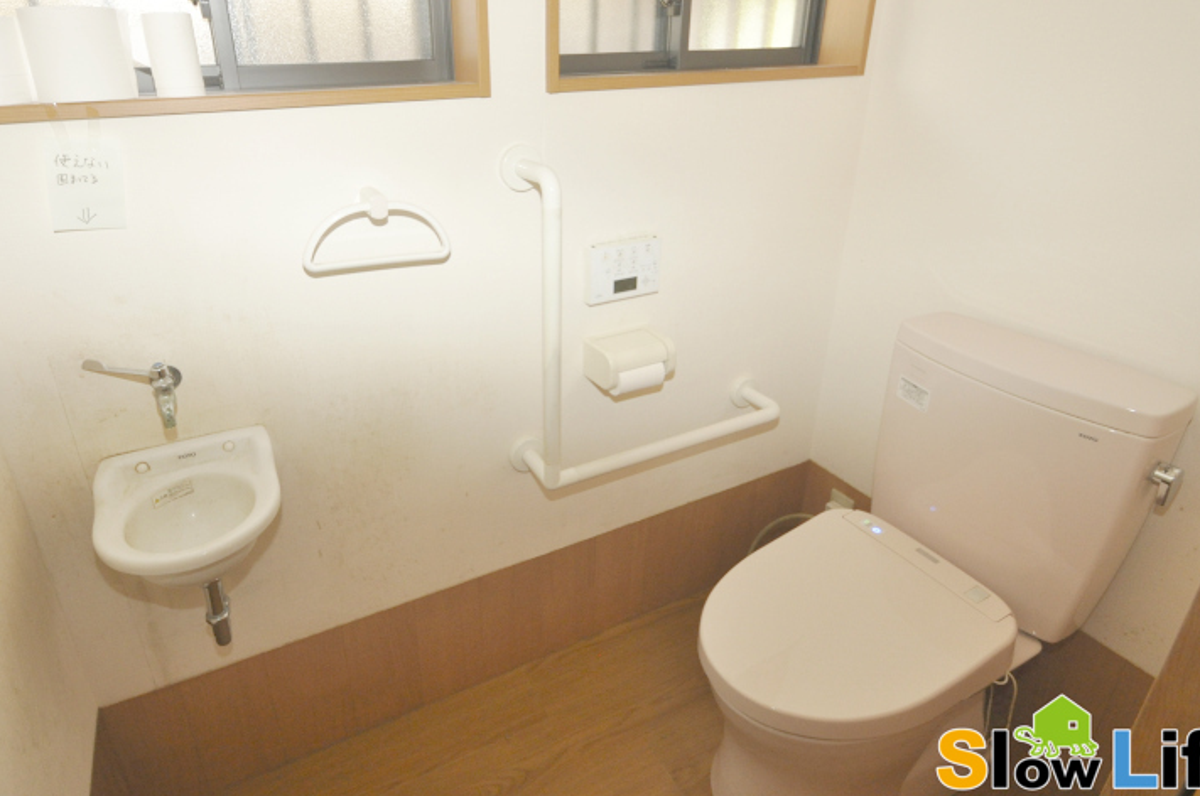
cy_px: 315
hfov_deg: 86.6
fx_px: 632
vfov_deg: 63.8
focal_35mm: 19
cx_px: 527
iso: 800
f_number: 5.6
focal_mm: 10
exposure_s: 1/60
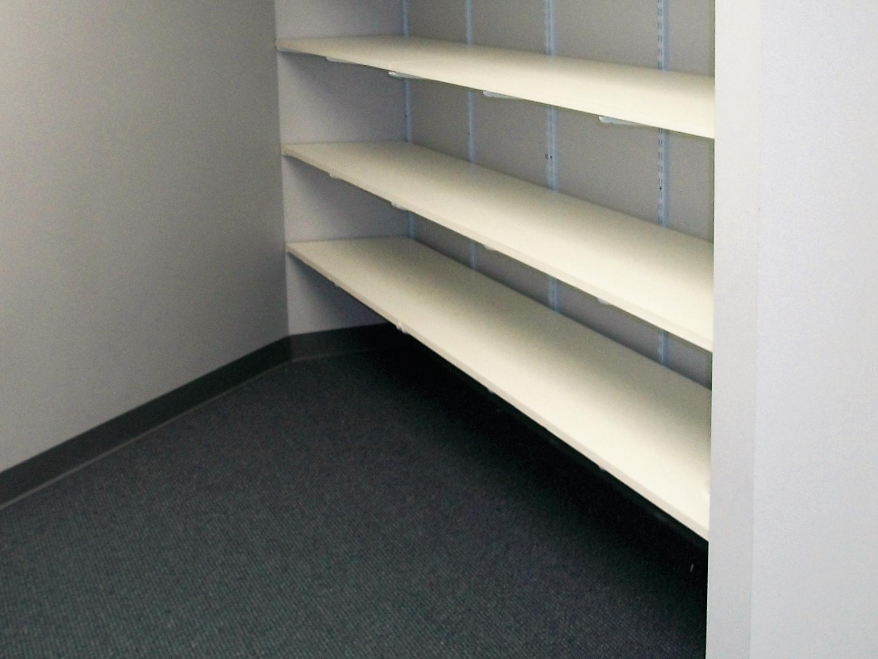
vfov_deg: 27.9
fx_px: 1319
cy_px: 245
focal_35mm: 52
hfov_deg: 36.7
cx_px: 363
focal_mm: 5.7
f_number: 2.9
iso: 80
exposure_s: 1/30
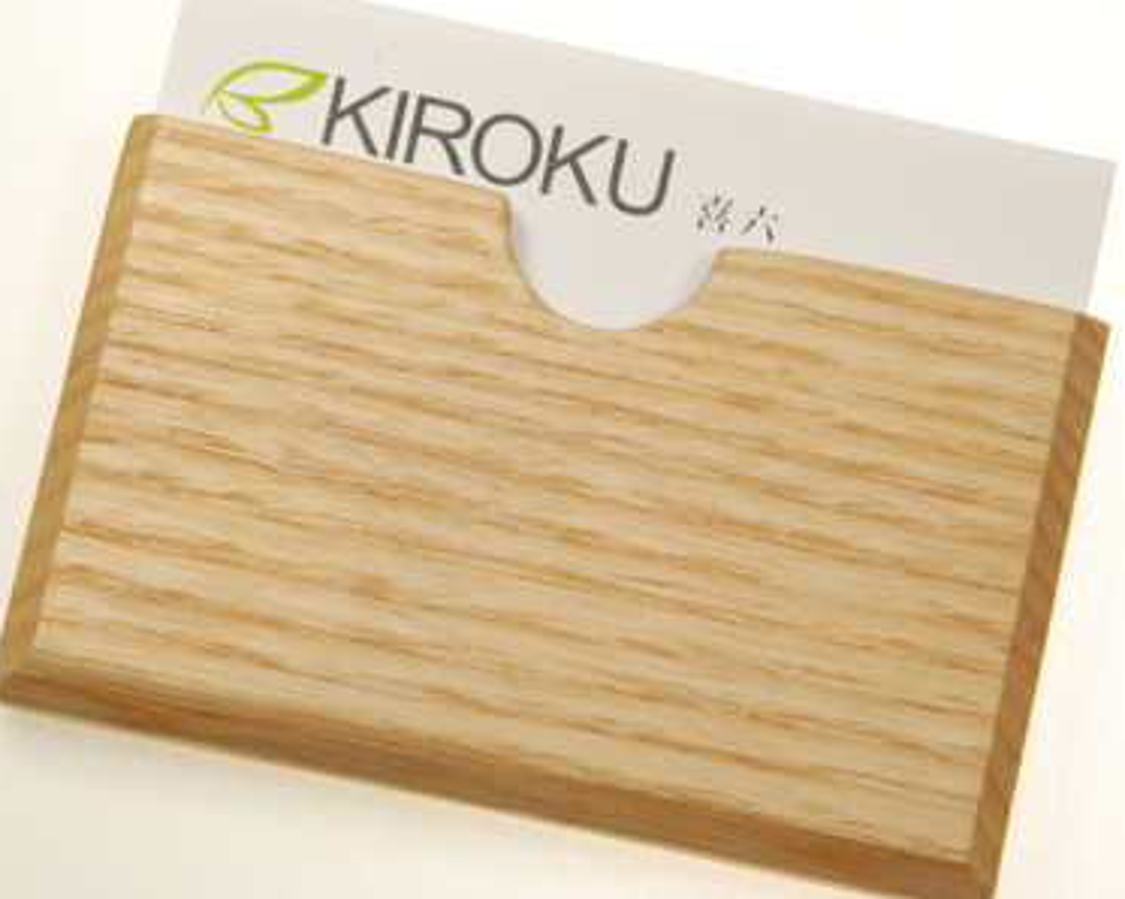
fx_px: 7640
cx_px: 570
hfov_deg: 8.4
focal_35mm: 230
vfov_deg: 6.7
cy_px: 448
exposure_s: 1/50
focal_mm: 135
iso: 400
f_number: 20
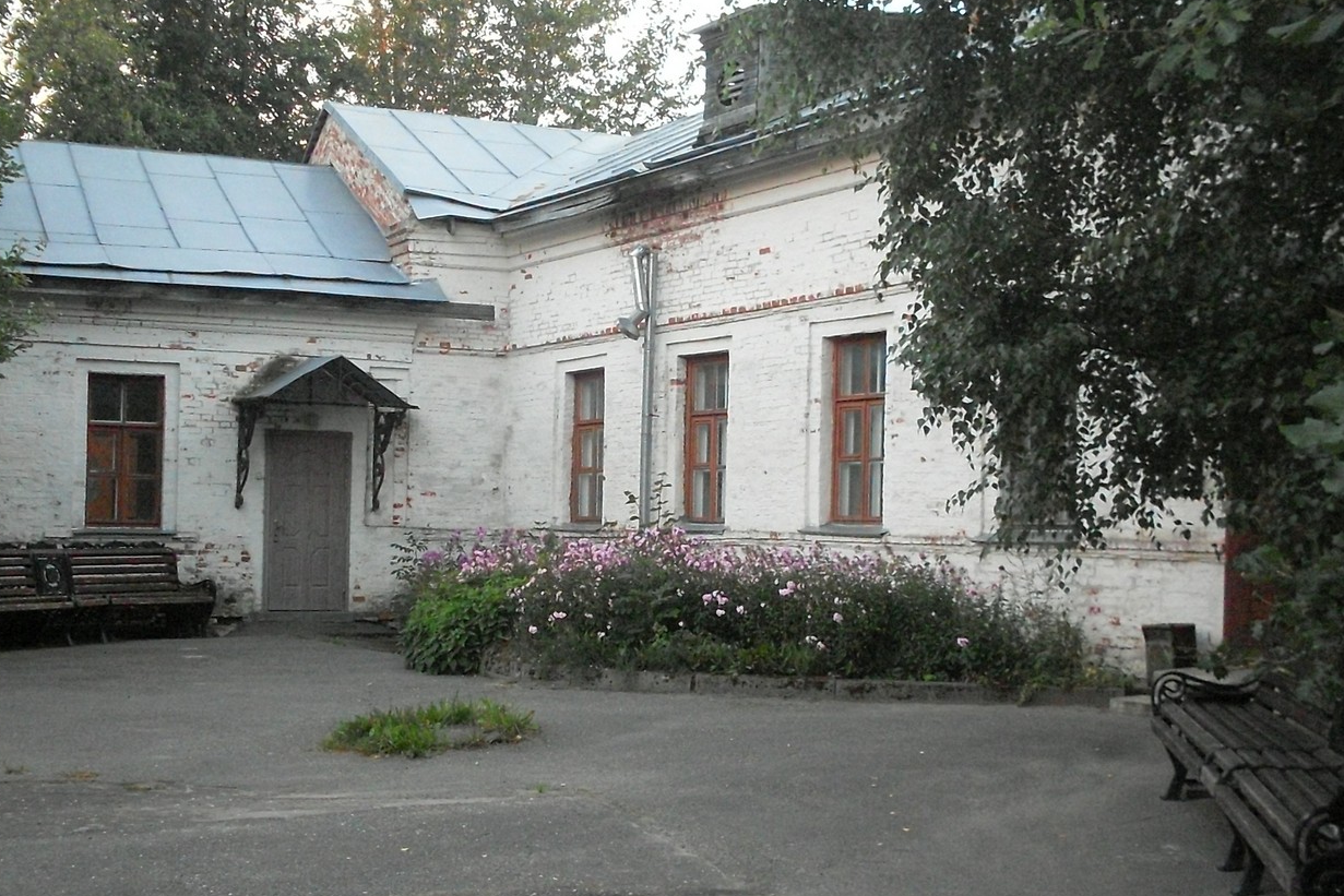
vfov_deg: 29.2
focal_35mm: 46
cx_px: 644
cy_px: 546
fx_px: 1717
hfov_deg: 42.7
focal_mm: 6.3
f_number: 2.8
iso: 400
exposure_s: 1/90
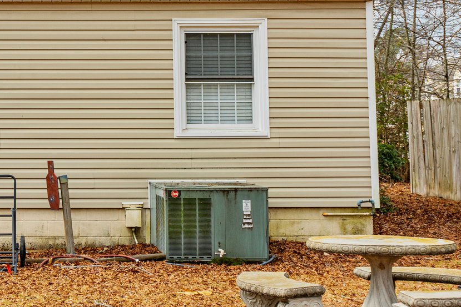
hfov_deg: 23.1
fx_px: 1076
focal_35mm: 84
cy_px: 72
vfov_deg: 16.2
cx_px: -6
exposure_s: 1/200
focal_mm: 34
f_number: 9
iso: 250
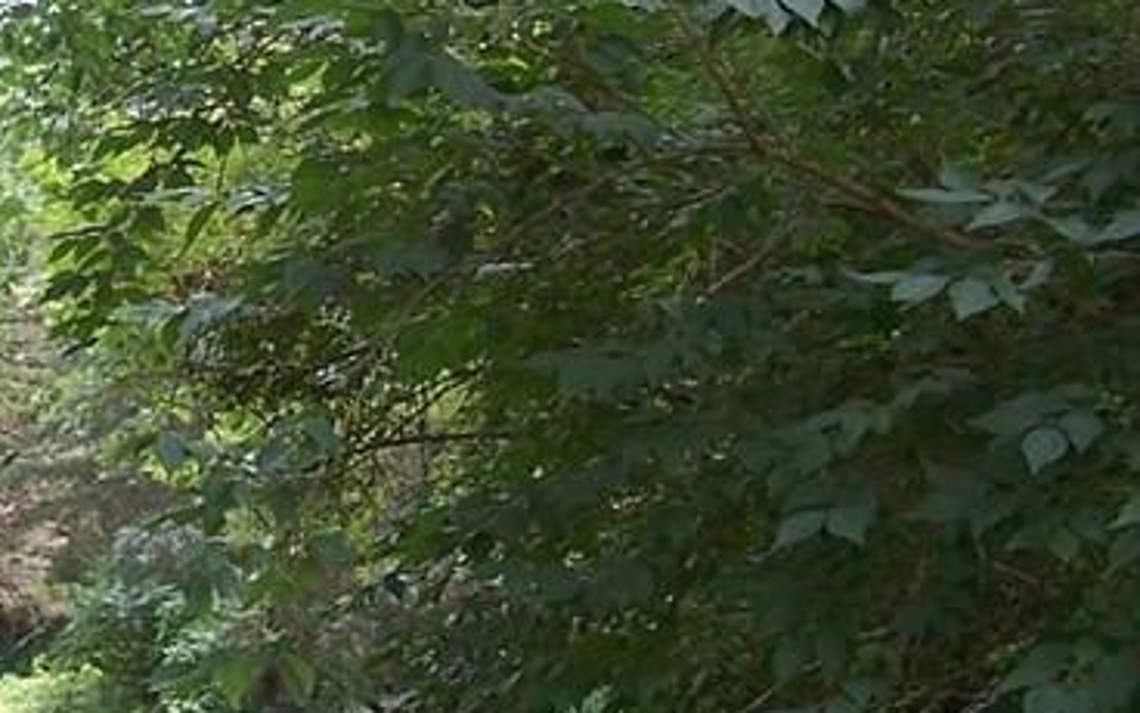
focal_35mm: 112
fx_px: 3480
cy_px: 285
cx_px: -96
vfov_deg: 11.7
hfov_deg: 18.0
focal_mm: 6.3
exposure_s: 1/90
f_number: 2.8
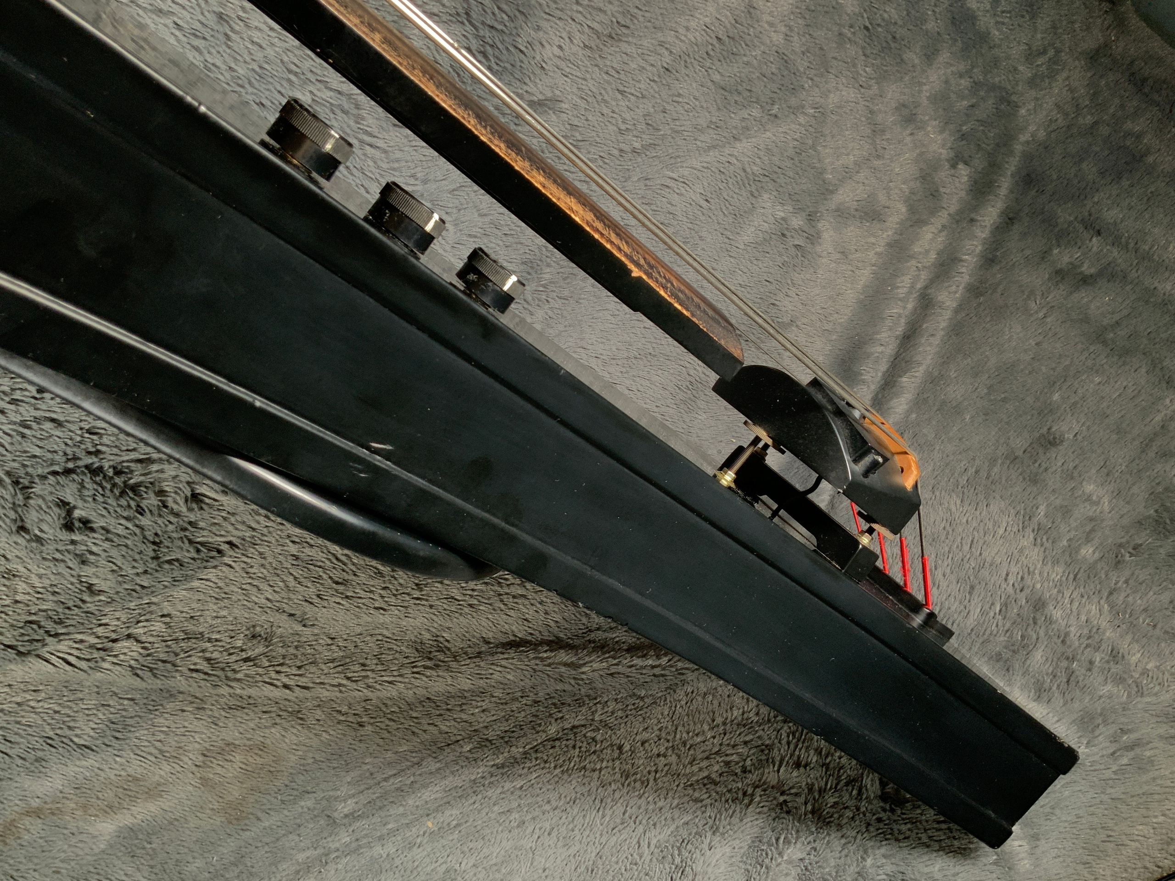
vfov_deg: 48.2
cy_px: 440
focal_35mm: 29
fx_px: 984
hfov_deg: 61.7
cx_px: 588
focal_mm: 3
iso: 50
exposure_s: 1/78
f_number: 1.8
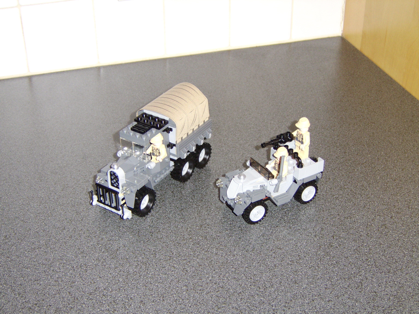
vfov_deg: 31.5
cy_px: 157
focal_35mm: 46
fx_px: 557
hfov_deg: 41.2
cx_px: 210
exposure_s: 1/60
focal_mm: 11.93
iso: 200
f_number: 3.5
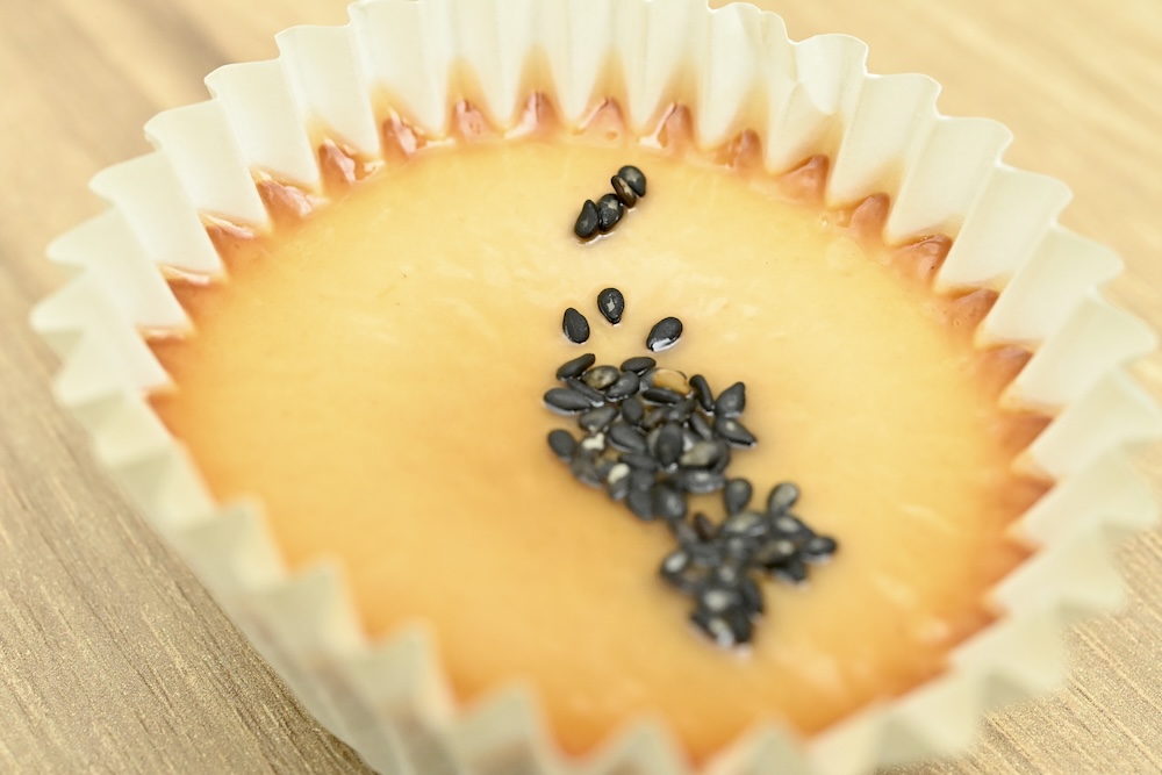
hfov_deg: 33.4
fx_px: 1937
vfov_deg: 22.6
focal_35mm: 60
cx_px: 581
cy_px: 388
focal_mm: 60
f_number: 9
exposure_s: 1/250
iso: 6400
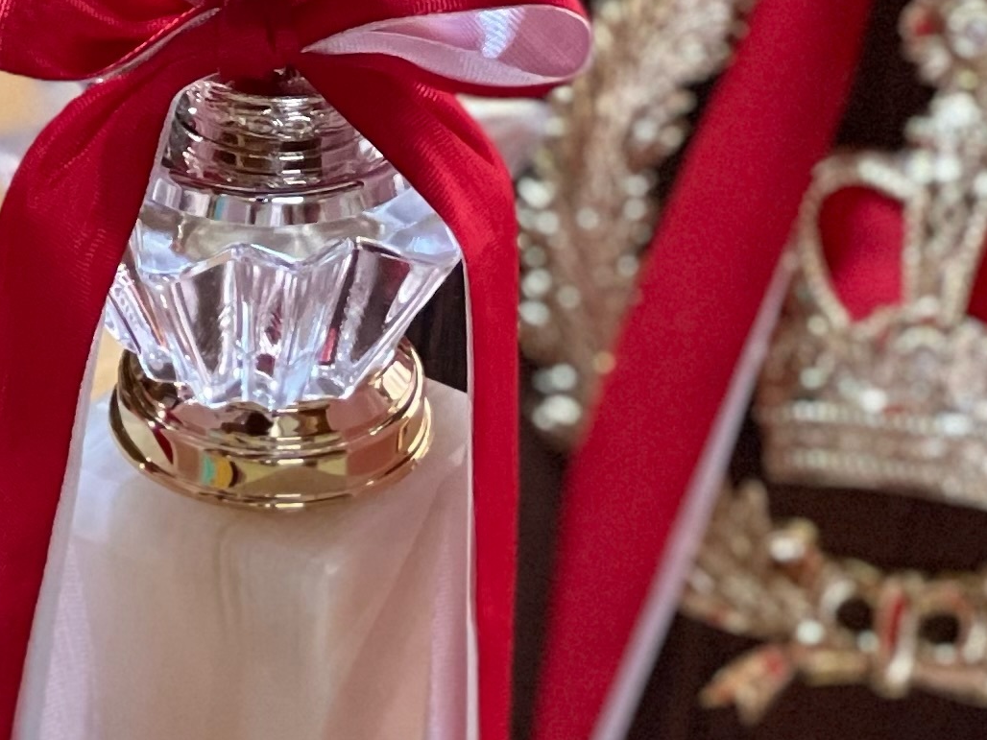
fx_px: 8611
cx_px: -216
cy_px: 827
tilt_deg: -33.5
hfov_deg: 6.5
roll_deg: -0.7
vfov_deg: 4.9
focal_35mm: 302
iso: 400
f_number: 2.8
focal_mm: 9
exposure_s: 1/25
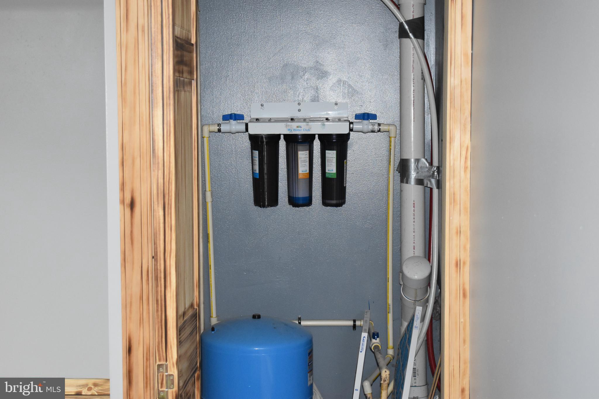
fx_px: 1048
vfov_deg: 21.6
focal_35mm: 63
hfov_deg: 31.9
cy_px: 200
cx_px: 300
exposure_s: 1/60
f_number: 5
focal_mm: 42
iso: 2500
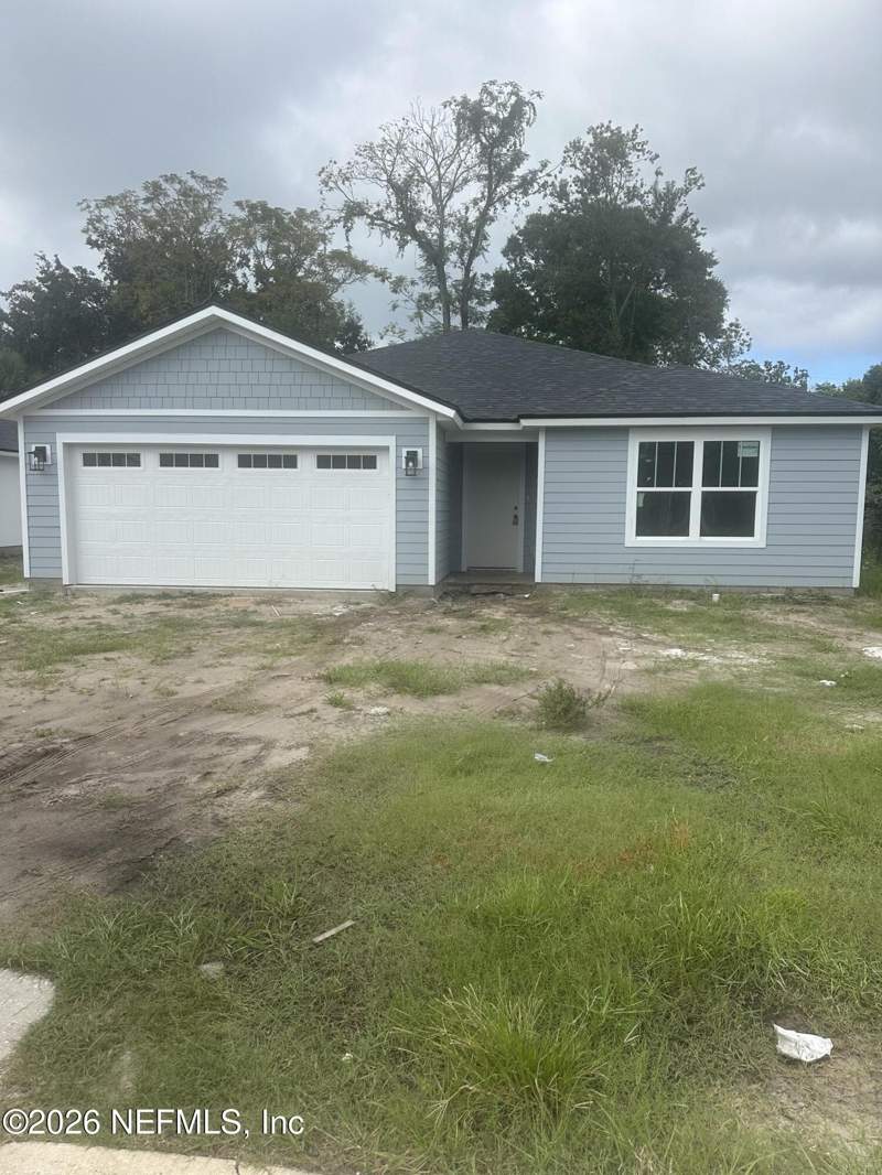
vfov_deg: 71.6
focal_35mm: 24
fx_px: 815
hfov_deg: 56.8
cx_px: 441
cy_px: 588
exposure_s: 1/4184
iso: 80
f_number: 1.78
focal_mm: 6.86
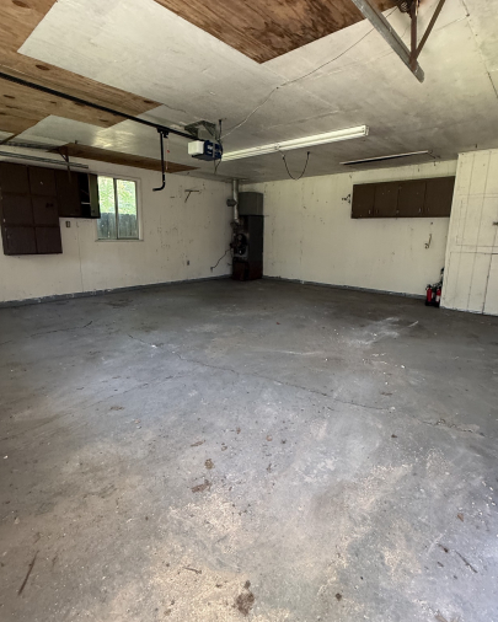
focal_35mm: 18
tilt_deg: -9.2
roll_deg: -1.0
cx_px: 251
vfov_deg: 86.3
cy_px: 297
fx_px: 332
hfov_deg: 73.8
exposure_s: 1/76
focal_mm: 2.22
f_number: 2.2
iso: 320
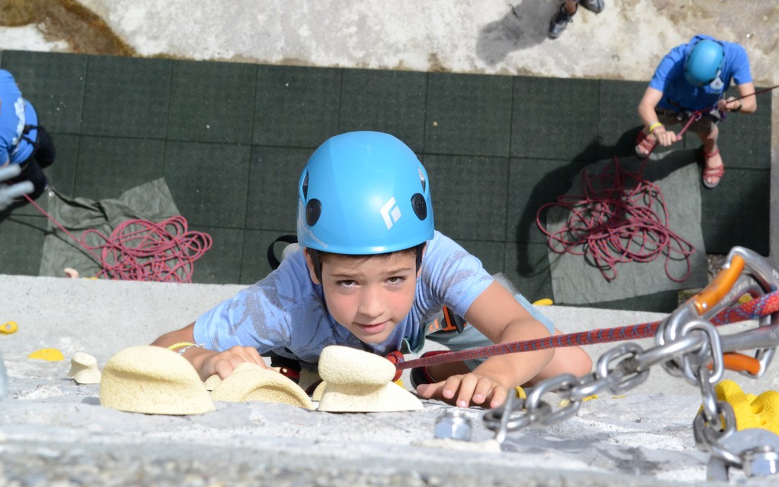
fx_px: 1794
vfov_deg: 15.5
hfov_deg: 24.5
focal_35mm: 85
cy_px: 256
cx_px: 390
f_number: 14
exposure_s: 1/800
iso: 1600
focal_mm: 55
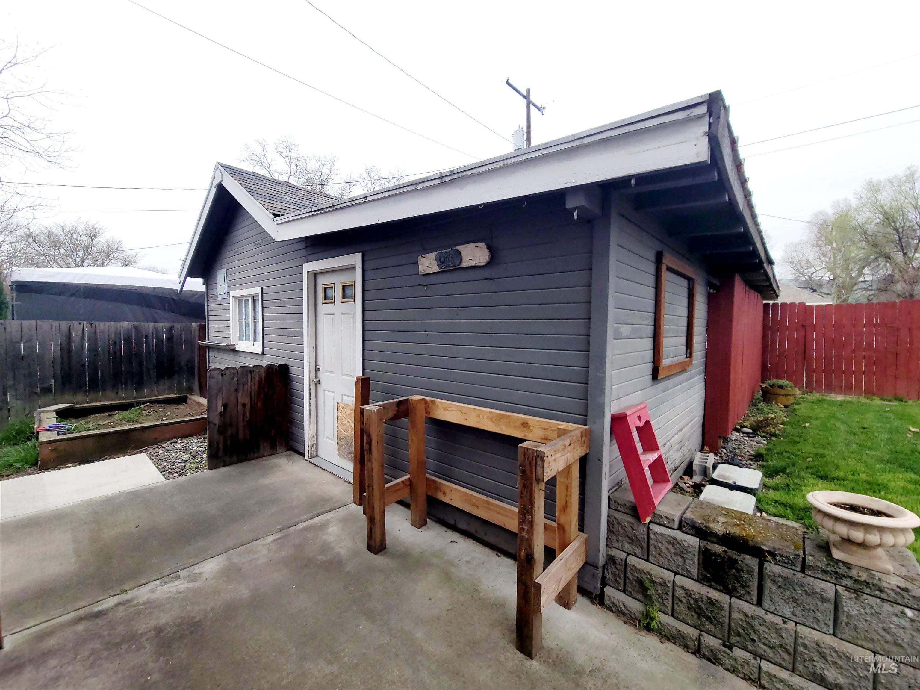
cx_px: 460
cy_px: 345
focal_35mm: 13
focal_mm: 2.2
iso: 64
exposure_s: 1/1000
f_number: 2.2
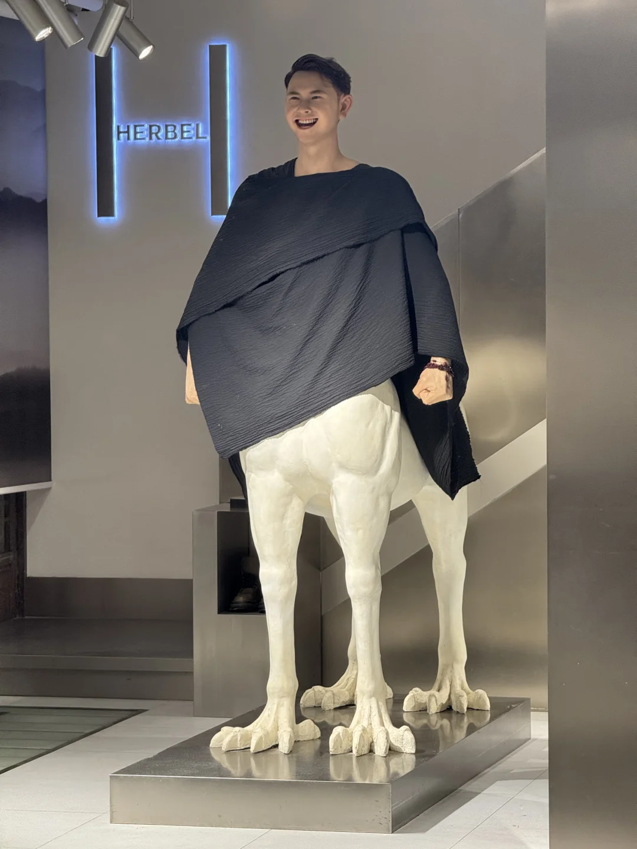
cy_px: 424
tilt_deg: -3.6
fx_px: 2944
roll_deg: +0.2
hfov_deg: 12.3
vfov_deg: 16.4
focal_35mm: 120
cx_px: 318
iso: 200
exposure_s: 1/50
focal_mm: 15.66
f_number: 2.8
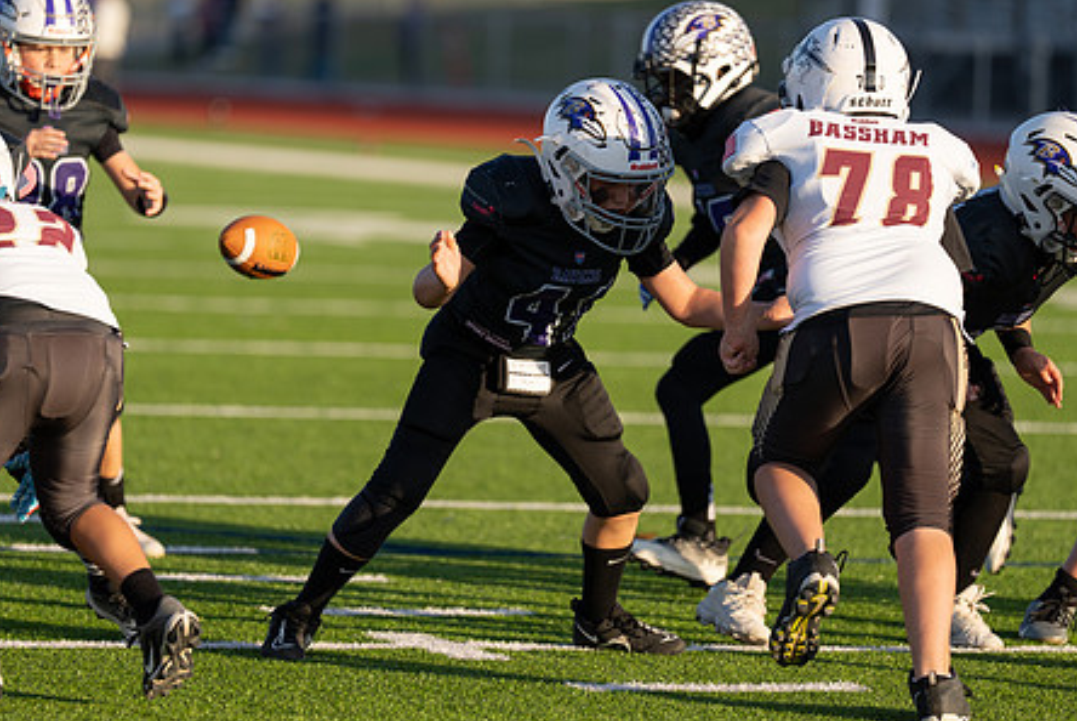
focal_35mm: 261
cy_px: 327
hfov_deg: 7.9
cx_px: 434
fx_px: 7816
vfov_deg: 5.3
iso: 160
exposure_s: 1/1600
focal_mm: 200
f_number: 2.8
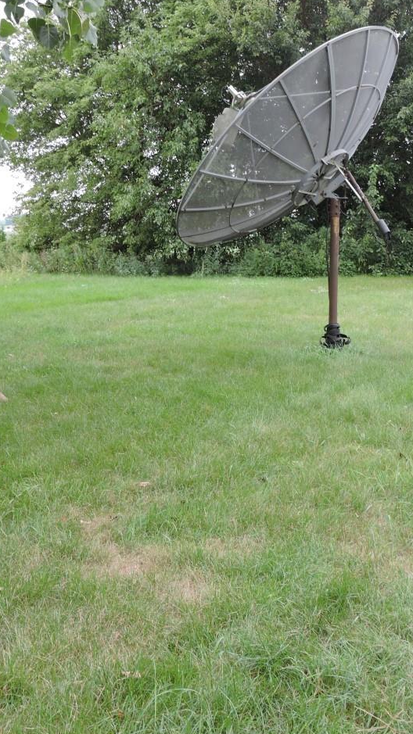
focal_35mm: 49
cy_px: 365
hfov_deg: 24.4
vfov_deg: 42.1
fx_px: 954
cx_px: 193
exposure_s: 1/160
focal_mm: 5.9
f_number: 3.6
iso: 100
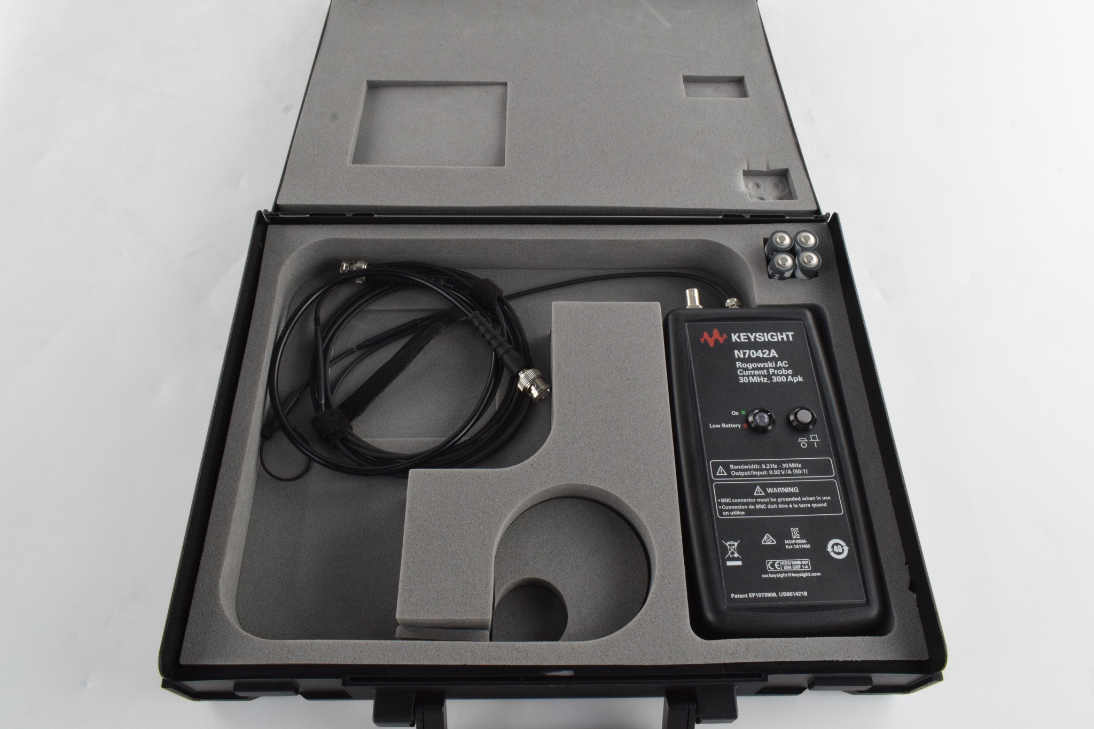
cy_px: 364
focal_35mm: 27
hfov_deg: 67.4
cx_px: 547
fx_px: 820
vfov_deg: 47.9
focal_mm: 18
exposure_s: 1/30
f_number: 22
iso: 1600
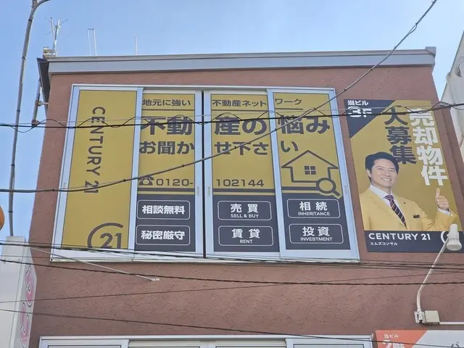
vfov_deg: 21.3
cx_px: 232
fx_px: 925
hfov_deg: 28.2
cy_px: 174
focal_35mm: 69
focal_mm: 7
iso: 40
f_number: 2.4
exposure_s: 1/603
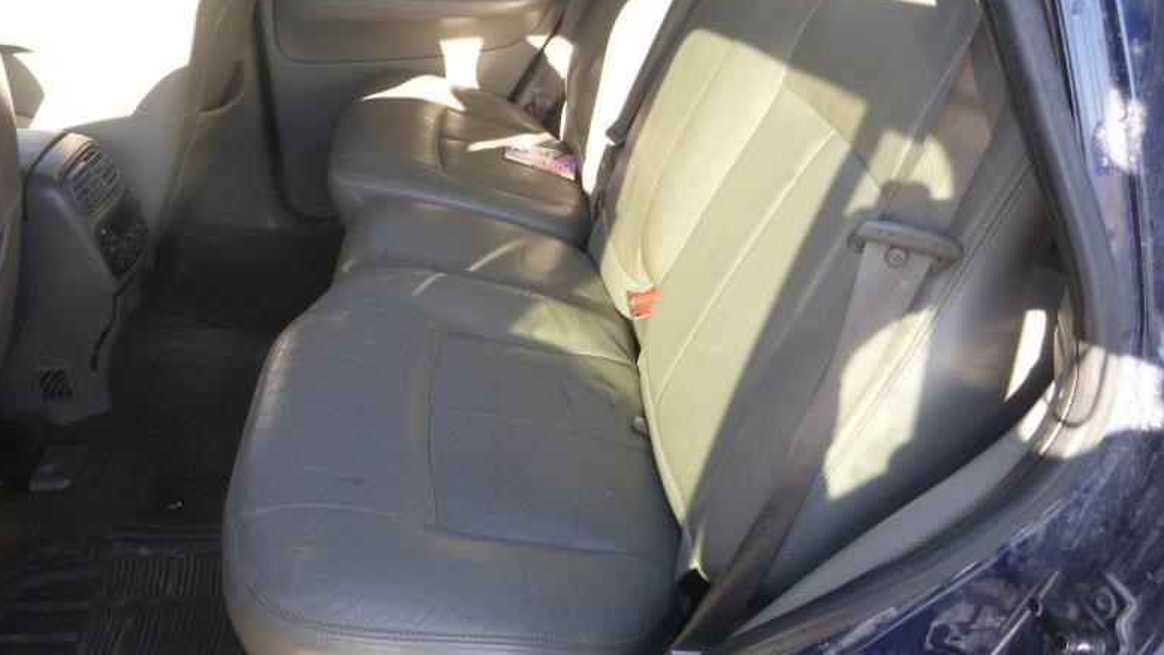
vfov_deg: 41.4
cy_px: 266
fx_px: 864
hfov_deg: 67.9
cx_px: 567
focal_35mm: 28
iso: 160
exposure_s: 1/60
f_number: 3.9
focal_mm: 4.5
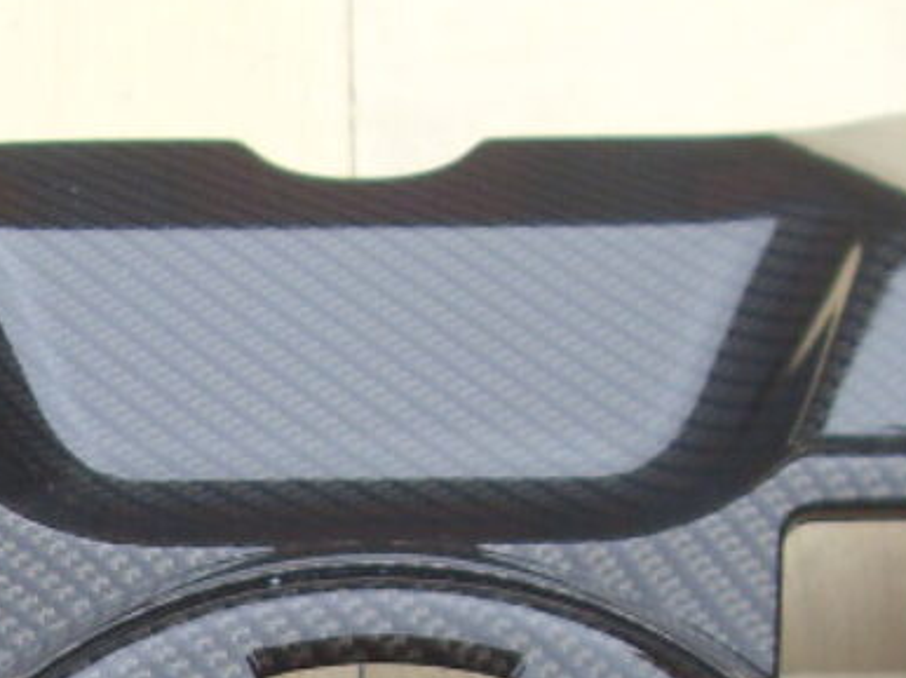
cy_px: 1051
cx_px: 404
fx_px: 3322
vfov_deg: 11.2
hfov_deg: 15.5
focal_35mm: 127
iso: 80
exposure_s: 1/125
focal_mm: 6.3
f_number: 2.8
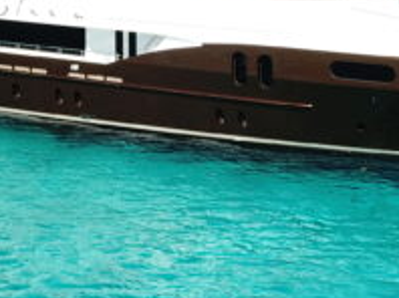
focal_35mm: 101
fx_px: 1163
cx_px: 189
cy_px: 81
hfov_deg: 19.5
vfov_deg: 14.6
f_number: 2.2
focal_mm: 4.73
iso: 100
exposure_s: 1/1149
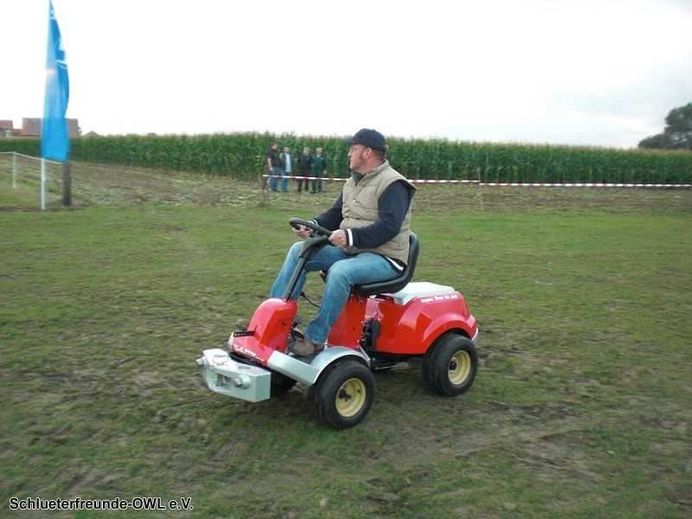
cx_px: 346
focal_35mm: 38
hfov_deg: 49.0
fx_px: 760
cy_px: 260
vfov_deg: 37.7
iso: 400
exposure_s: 1/100
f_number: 3.1
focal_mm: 6.3
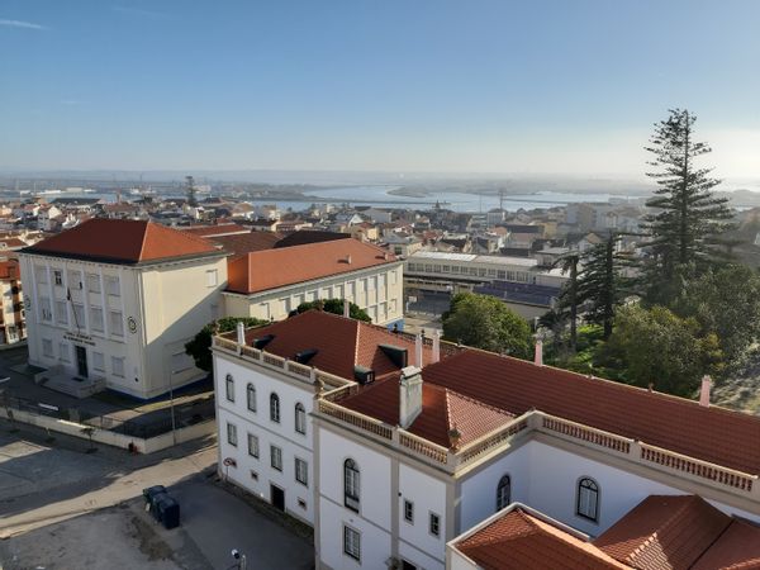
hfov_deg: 65.3
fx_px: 593
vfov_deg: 51.4
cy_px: 285
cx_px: 380
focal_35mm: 27
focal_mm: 3.93
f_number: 1.7
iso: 40
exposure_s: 1/1618
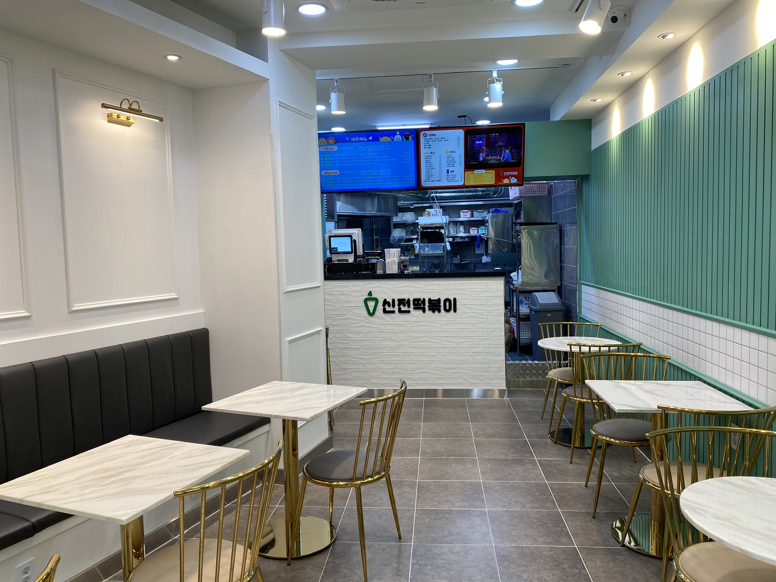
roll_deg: +1.3
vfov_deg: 53.1
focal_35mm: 26
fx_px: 583
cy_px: 291
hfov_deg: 67.3
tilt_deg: -5.0
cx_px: 388
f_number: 1.8
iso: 64
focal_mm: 4.25
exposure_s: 1/120
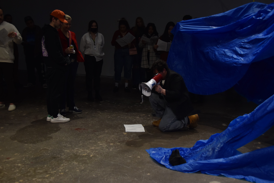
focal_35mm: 48
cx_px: 137
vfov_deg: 28.1
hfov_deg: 41.1
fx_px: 365
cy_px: 92
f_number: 4
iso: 640
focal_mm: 32
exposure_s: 1/80
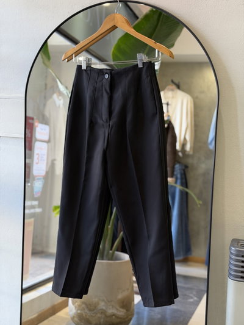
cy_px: 162
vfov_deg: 39.6
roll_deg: -0.3
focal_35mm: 48
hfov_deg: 30.3
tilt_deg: -11.5
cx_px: 122
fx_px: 451
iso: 160
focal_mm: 6.76
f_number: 1.78
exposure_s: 1/100
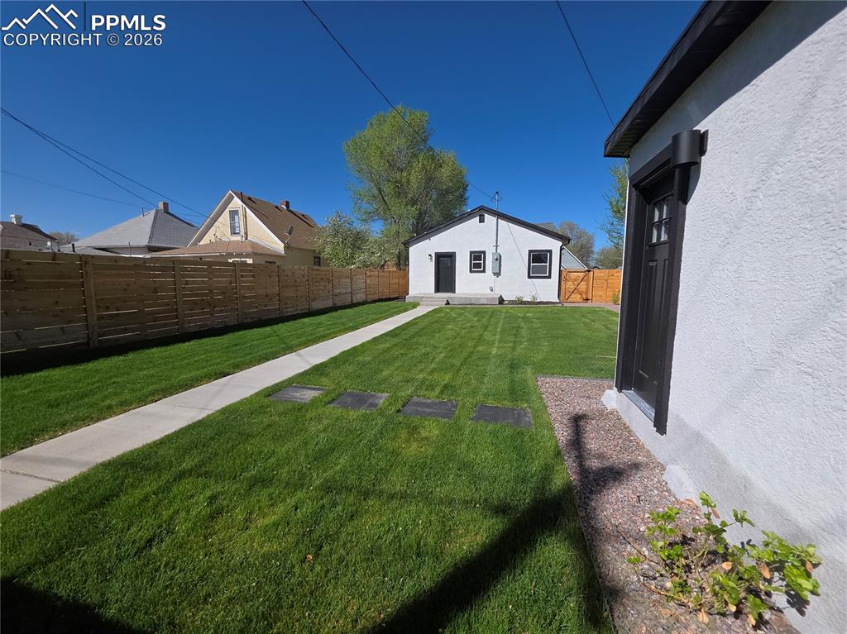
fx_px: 318
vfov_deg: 89.9
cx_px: 424
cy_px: 317
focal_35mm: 13
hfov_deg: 106.2
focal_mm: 2.2
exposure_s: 1/1567
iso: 20
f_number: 1.9
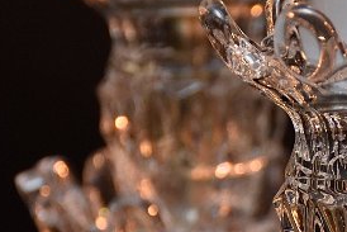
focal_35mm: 433
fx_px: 4176
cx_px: 424
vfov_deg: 3.2
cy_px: 252
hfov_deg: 4.7
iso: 640
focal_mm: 66
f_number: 5
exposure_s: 1/160
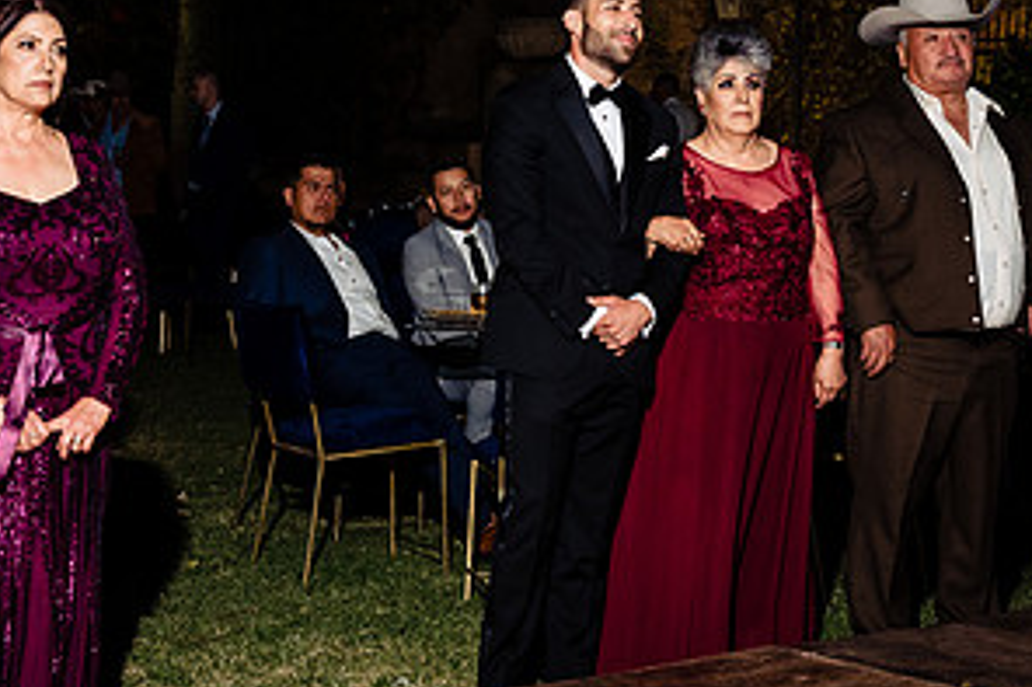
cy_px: 187
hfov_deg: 20.8
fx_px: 2808
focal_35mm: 98
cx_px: 502
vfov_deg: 13.9
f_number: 5.6
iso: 1600
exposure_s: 1/160
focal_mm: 50
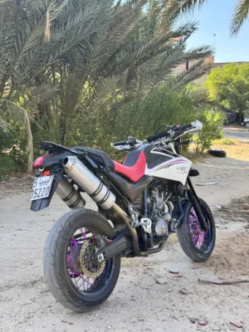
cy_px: 166
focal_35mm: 48
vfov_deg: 39.7
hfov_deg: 30.3
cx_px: 124
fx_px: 460
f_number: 1.78
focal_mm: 6.76
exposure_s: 1/474
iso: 64
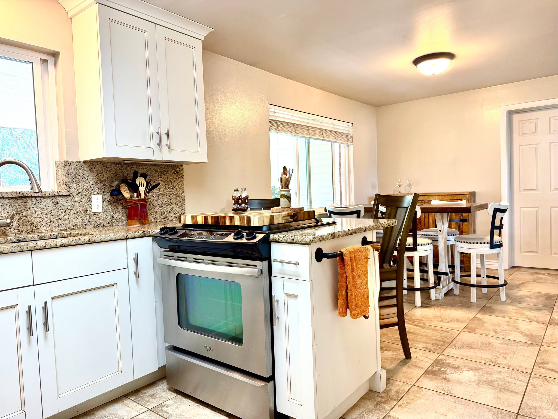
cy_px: 210
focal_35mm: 24
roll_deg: +2.4
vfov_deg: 56.8
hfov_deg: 71.6
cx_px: 279
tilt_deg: -2.5
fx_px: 387
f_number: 1.78
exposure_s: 1/60
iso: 125
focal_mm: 6.76
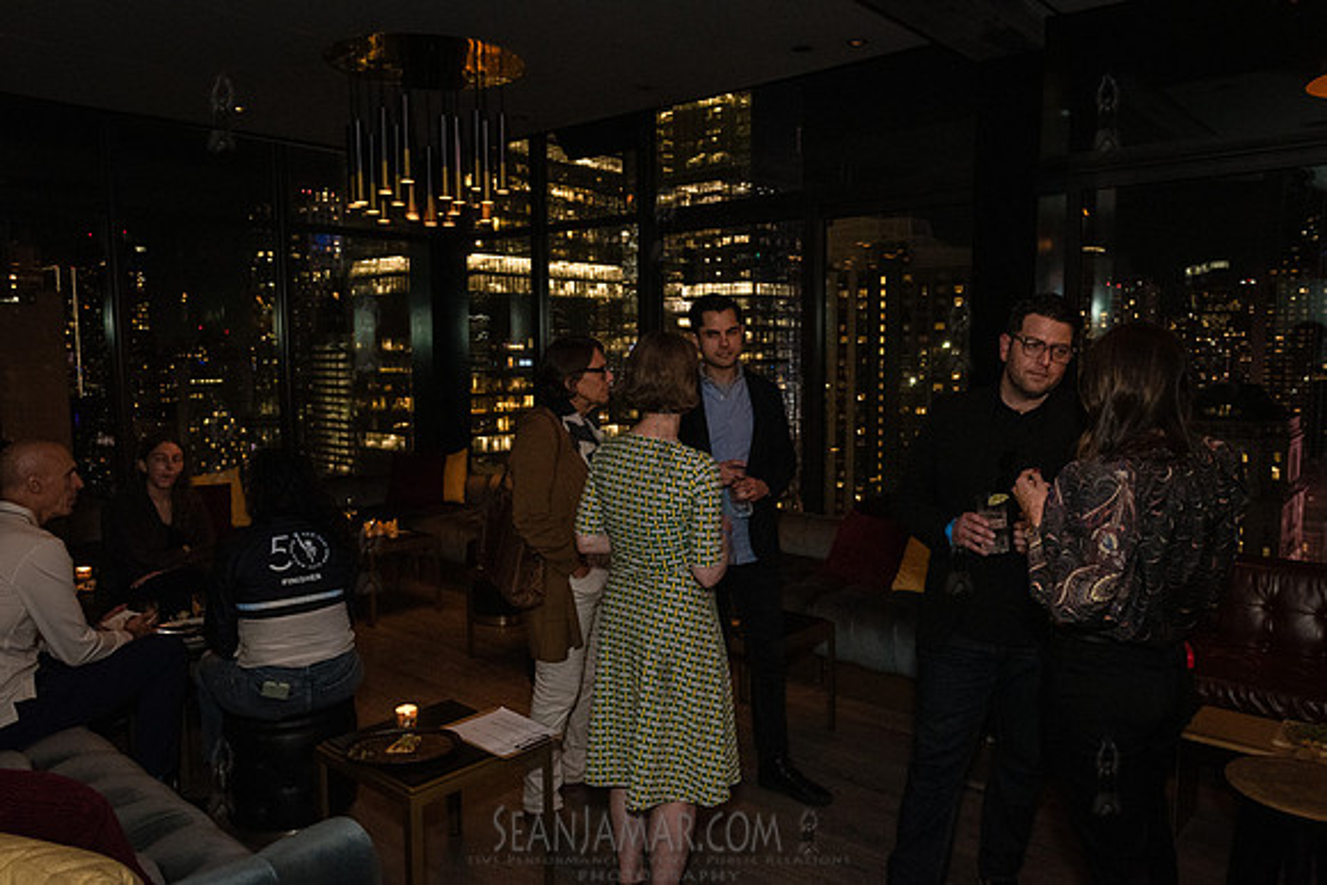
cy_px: 442
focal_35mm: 26
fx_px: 943
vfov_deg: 50.3
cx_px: 664
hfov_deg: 70.2
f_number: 4
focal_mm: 24
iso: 6400
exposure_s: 1/125
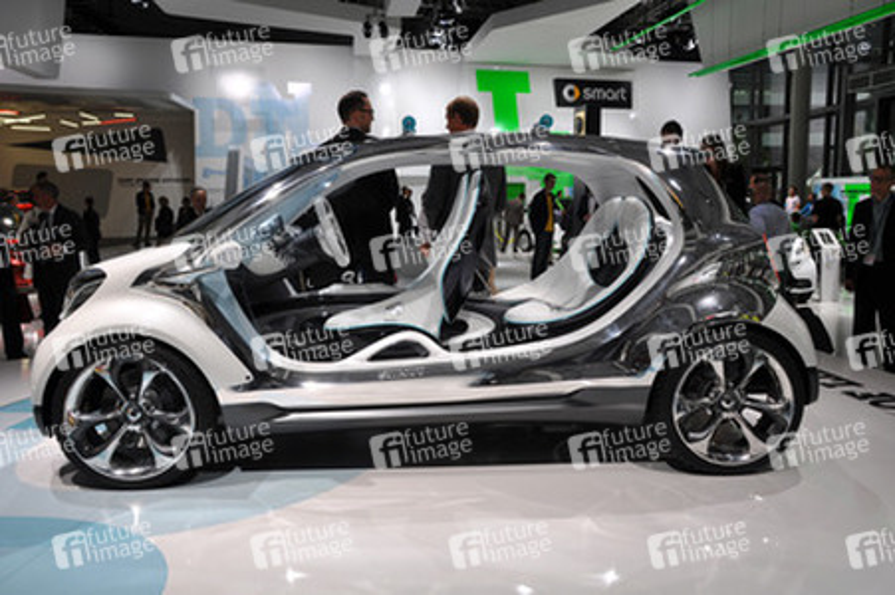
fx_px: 820
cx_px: 448
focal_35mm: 33
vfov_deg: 39.9
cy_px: 298
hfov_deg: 57.3
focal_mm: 22
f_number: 7.1
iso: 200
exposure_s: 1/200
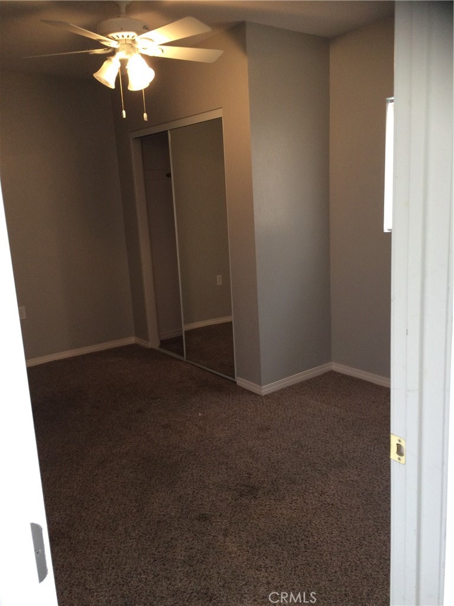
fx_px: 507
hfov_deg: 48.2
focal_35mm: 29
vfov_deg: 61.7
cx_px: 227
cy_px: 303
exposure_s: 1/30
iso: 160
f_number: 2.2
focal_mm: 4.15
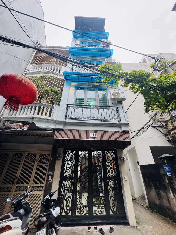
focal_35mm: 14
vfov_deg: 102.1
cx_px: 88
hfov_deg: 85.7
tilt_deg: +30.1
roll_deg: +1.6
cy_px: 118
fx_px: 95
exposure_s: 1/99
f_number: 2.2
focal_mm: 2.22
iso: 64
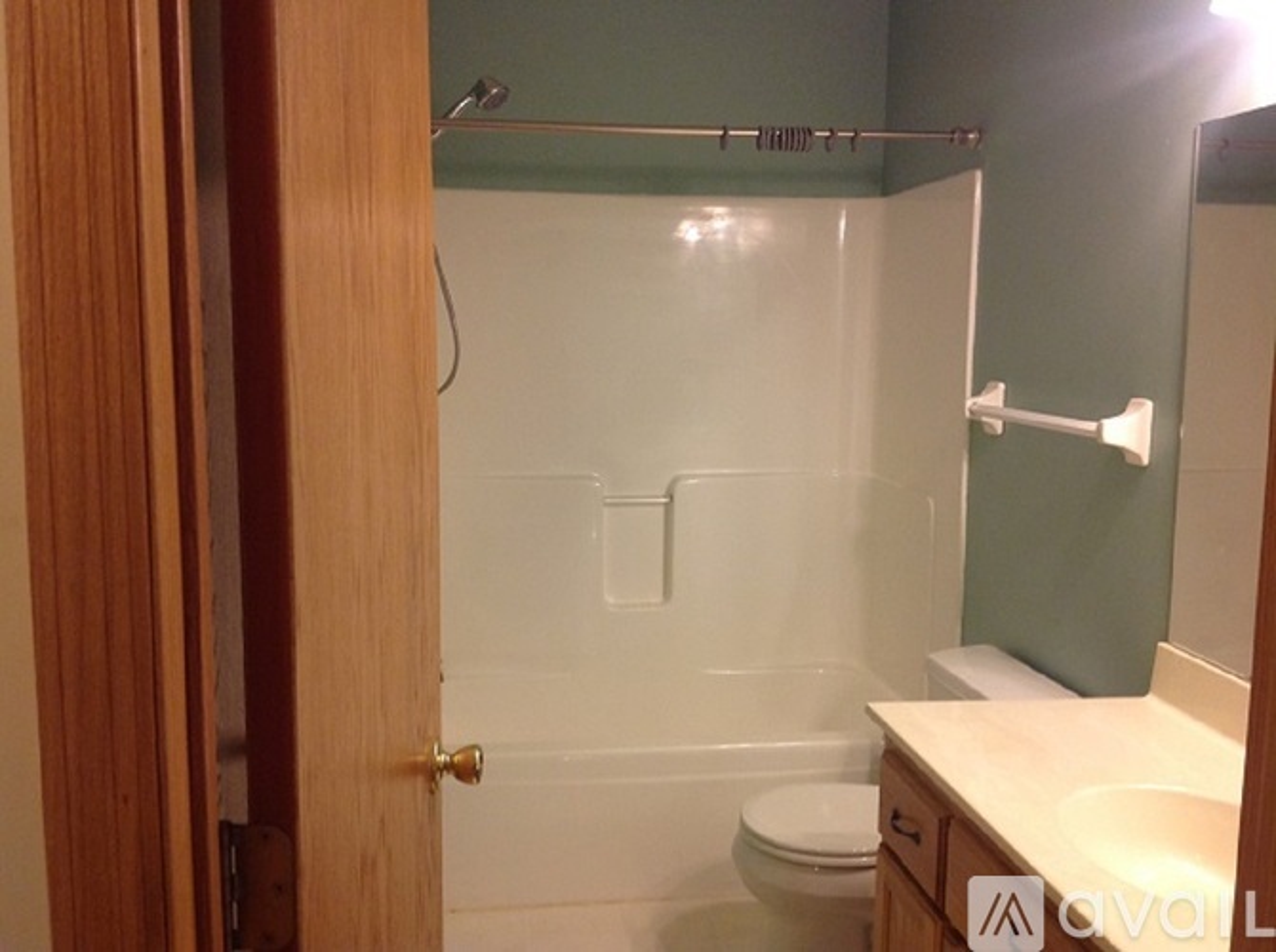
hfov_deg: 52.7
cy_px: 476
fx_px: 1288
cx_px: 638
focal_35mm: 35
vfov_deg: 40.6
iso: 125
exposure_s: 1/15
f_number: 2.4
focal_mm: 4.28
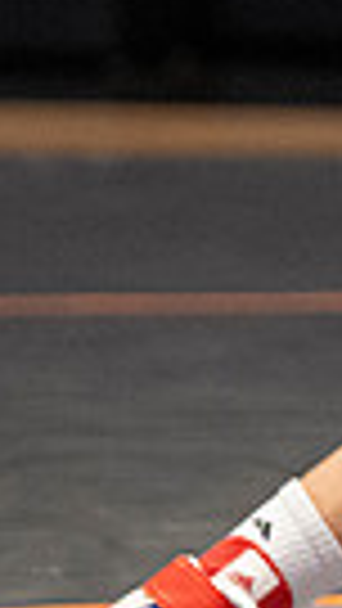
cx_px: 1039
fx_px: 13002
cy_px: 529
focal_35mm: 807
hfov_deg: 1.5
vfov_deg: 2.7
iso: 3200
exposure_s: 1/1000
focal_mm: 100
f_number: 2.8
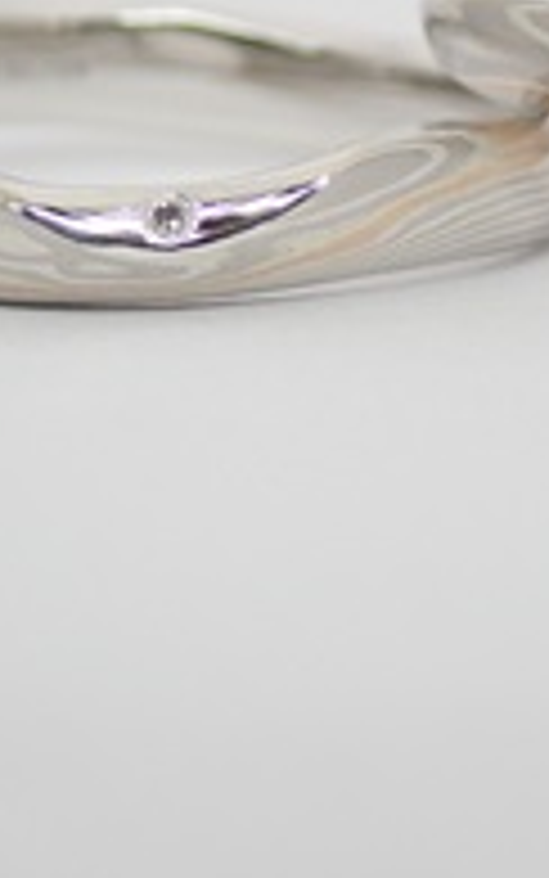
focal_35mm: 188
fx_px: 4497
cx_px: 472
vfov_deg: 11.1
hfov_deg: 7.0
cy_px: 133
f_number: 4.1
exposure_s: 1/125
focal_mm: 13.65
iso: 200
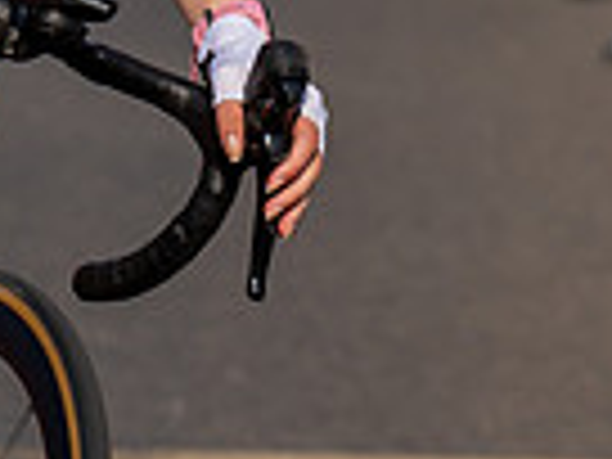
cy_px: -500
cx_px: -64
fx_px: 18670
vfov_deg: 1.4
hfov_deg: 1.9
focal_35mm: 1056
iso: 160
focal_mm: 188
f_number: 6.3
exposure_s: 1/1000
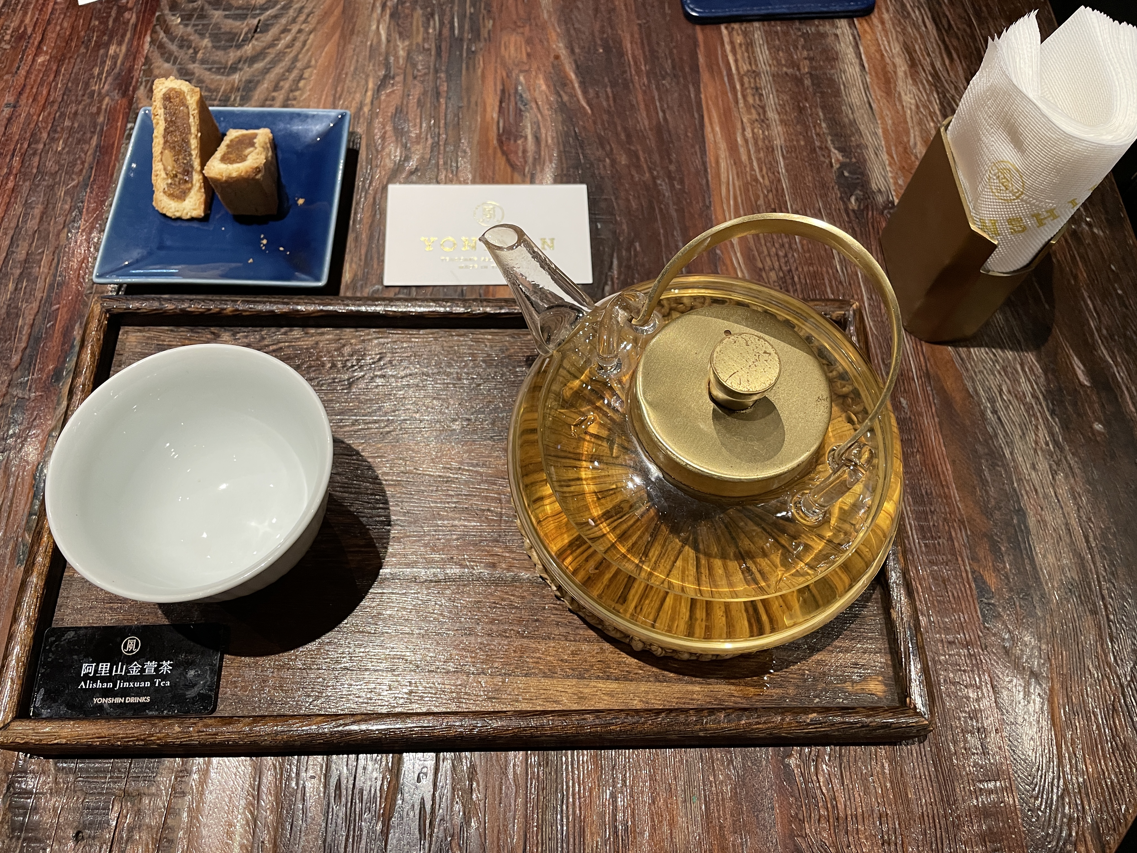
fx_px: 854
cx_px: 568
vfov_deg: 53.1
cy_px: 426
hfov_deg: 67.3
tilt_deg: -66.2
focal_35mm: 26
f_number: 1.6
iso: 160
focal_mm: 4.2
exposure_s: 1/59
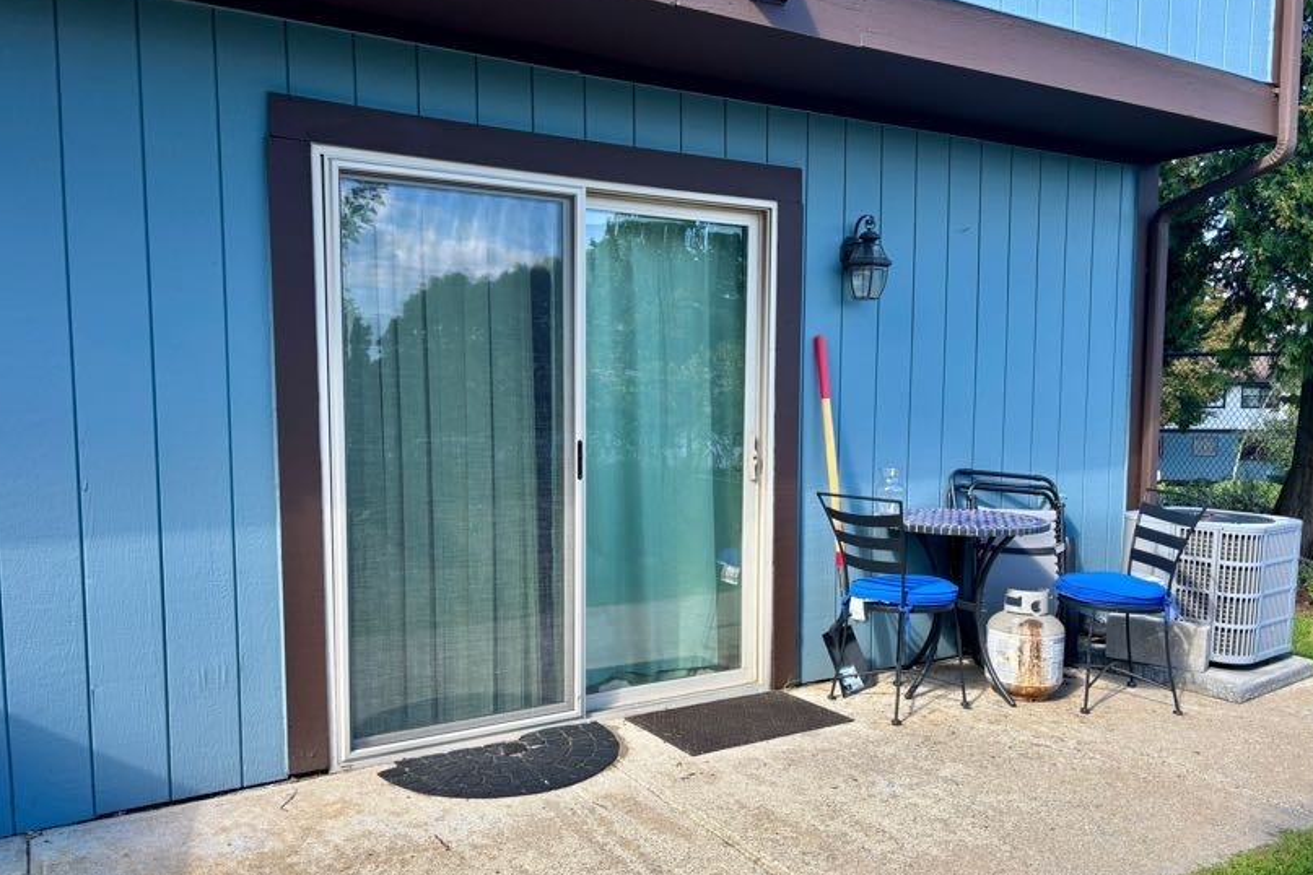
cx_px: 654
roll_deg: +0.4
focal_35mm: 28
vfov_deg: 46.3
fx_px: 1021
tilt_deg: -5.7
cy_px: 485
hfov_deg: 65.5
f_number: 1.6
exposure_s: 1/622
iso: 50
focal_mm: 5.96
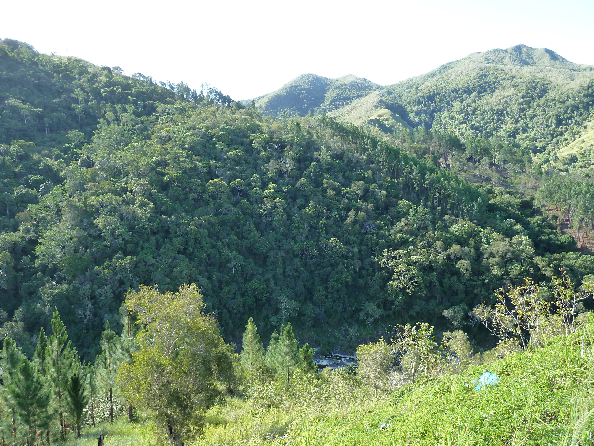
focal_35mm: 25
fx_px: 429
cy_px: 223
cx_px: 297
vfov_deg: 54.9
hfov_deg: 69.4
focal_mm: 4.1
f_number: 3.5
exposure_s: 1/100
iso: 125
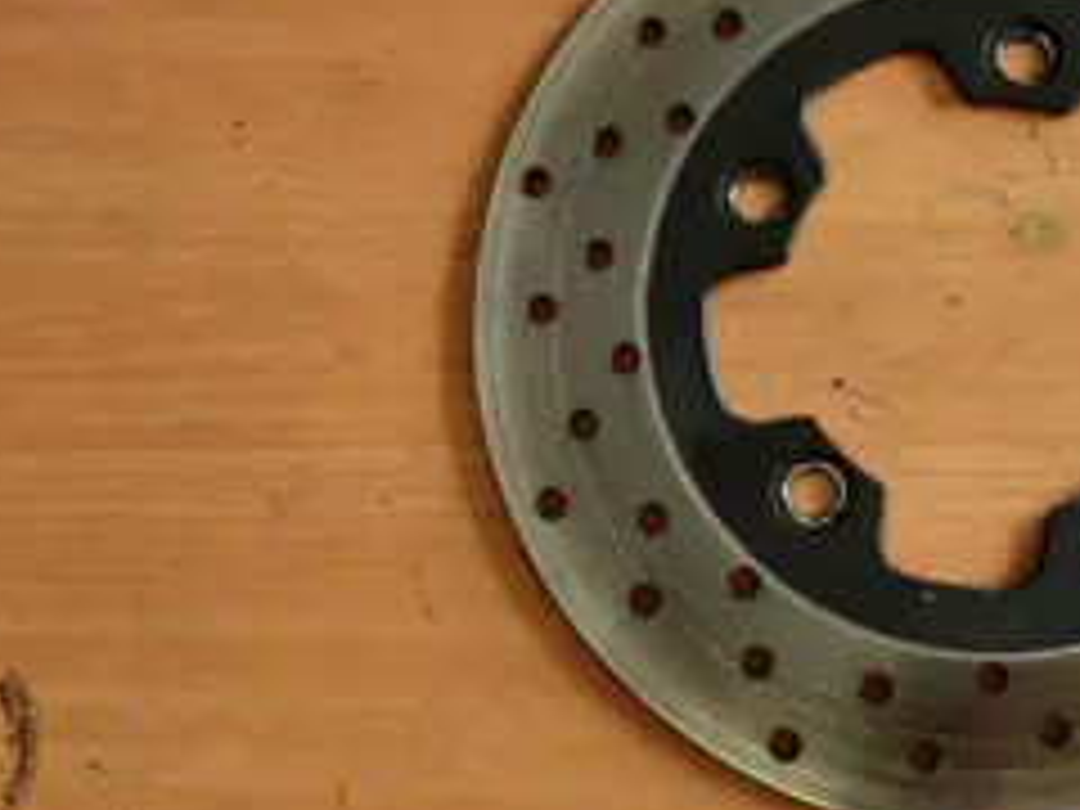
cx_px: 936
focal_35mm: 54
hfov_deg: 33.9
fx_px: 1685
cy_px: 428
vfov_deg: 27.0
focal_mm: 4.9
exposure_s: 1/60
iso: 125
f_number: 3.2
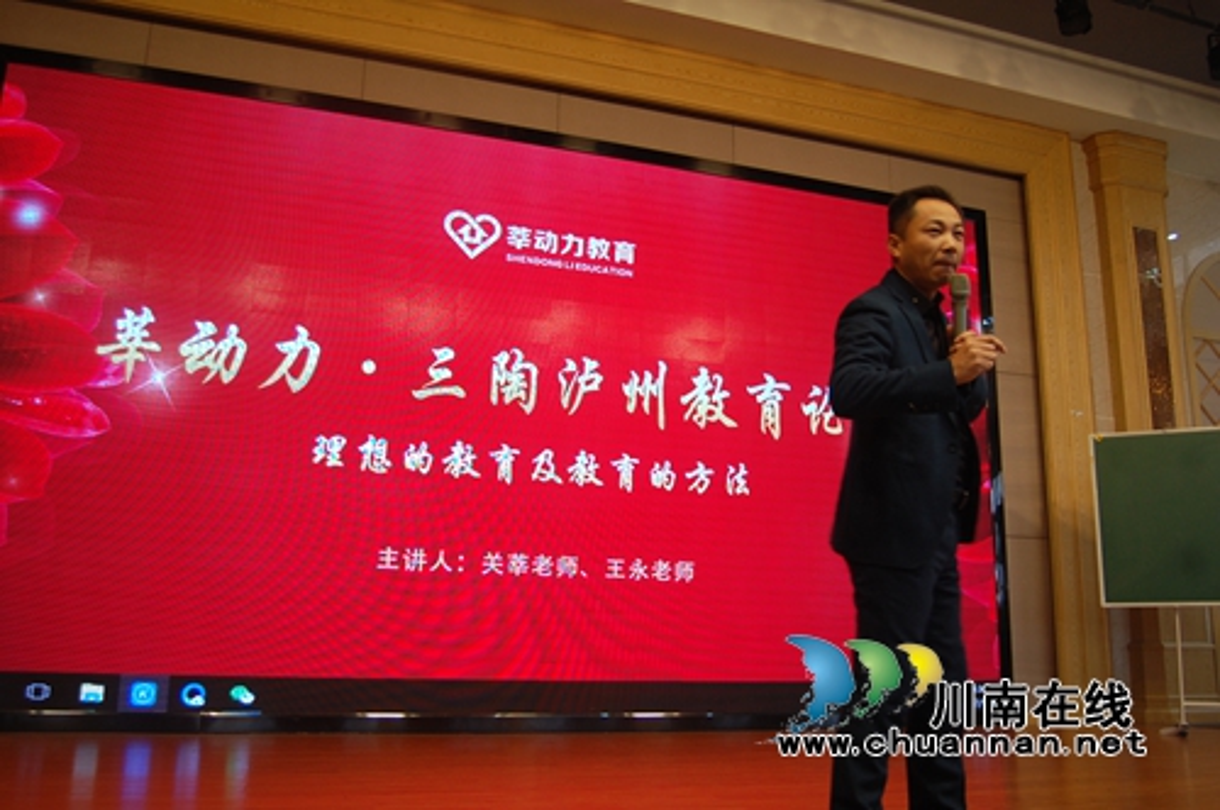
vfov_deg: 43.5
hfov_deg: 62.0
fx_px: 1015
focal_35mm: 30
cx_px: 610
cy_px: 405
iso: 400
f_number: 3.8
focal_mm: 20
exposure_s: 1/30
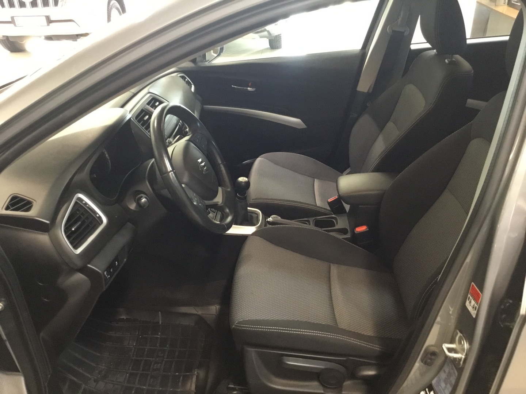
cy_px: 197
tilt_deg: -29.1
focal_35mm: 31
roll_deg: +2.6
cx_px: 263
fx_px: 471
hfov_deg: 58.4
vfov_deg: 45.4
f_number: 2.4
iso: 250
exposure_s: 1/17
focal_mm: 3.3
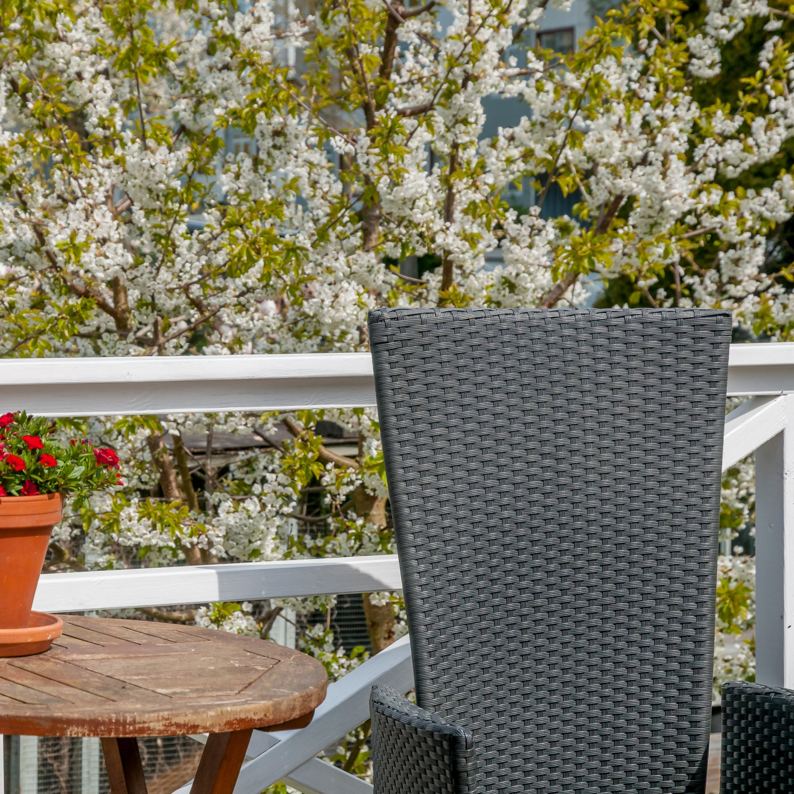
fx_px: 3088
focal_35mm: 119
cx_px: 197
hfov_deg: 14.6
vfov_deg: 14.7
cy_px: 397
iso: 200
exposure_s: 1/500
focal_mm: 62
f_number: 10
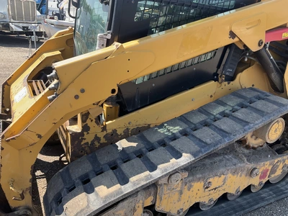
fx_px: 241
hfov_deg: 61.7
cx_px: 144
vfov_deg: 48.2
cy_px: 108
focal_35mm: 29
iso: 25
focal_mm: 3
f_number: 1.8
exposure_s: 1/383
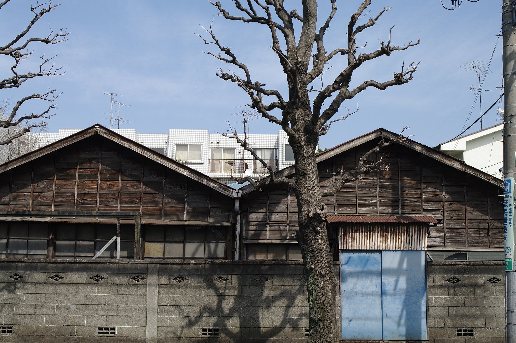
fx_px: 666
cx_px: 258
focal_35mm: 46
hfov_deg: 42.4
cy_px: 172
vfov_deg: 28.9
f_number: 8
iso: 200
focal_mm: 31
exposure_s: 1/400
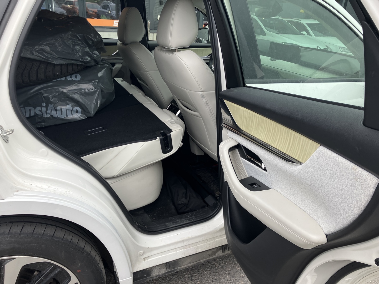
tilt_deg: -21.9
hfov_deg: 63.4
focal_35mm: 28
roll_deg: -4.4
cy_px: 142
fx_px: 307
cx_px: 190
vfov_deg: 49.7
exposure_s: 1/463
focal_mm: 3.99
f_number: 1.8
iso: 32
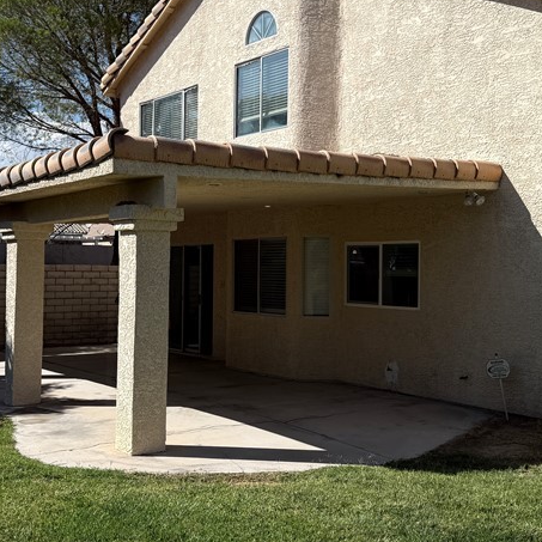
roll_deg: -0.7
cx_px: 281
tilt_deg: +0.9
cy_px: 252
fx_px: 850
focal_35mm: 48
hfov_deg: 35.4
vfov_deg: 35.3
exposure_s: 1/6173
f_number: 1.78
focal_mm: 6.76
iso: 80
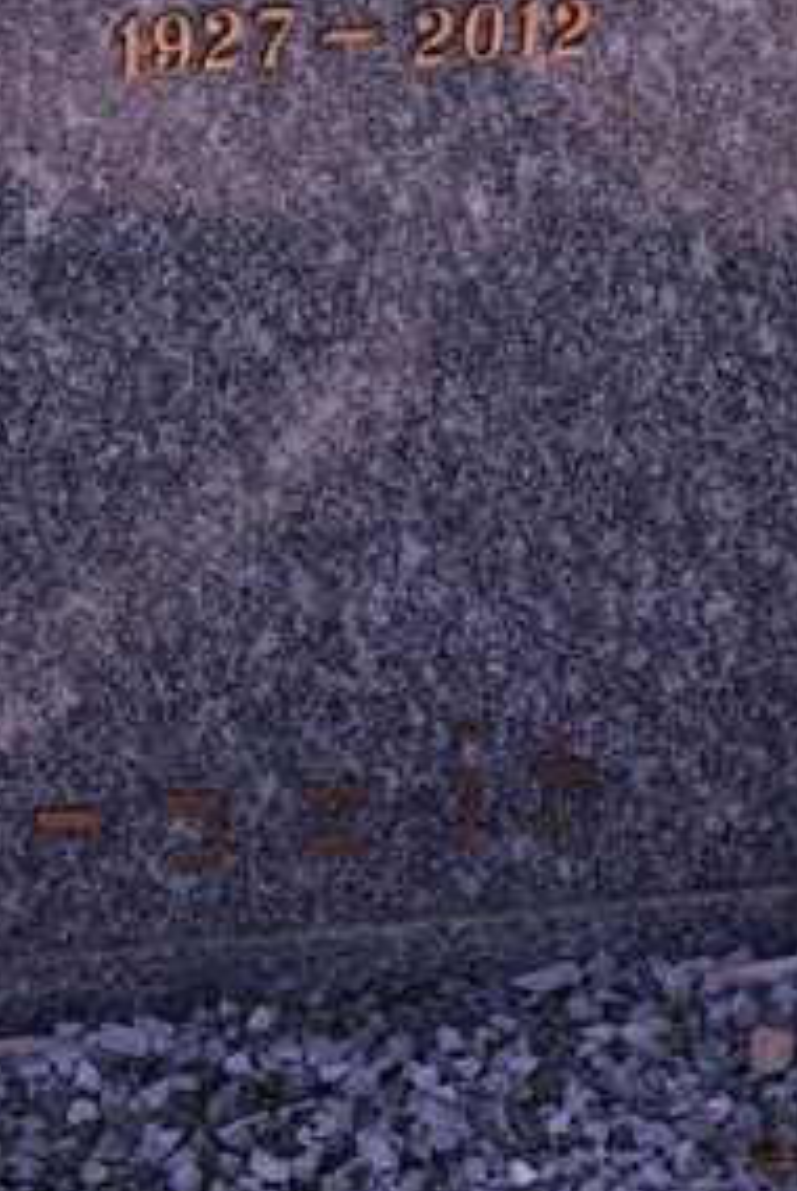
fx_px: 4472
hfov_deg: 10.2
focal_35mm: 135
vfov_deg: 15.2
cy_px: 436
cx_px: 336
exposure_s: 1/200
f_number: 5.6
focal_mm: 42.5
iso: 160
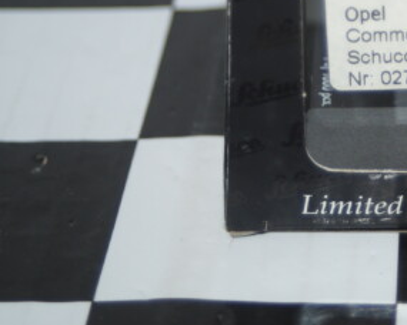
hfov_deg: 11.7
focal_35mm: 163
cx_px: 417
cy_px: 61
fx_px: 1963
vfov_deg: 9.5
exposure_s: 1/100
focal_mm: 55
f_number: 5
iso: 200
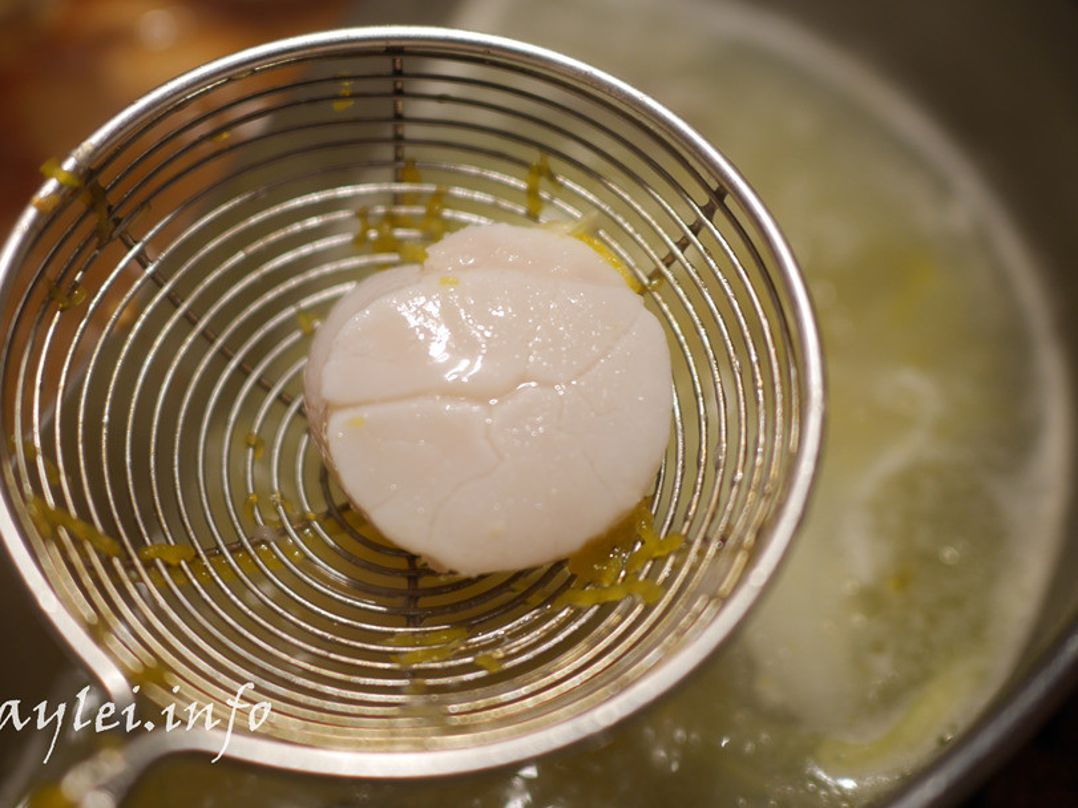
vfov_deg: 38.6
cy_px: 340
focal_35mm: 37
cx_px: 504
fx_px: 1152
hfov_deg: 50.1
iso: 200
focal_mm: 15
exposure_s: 1/80
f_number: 1.7
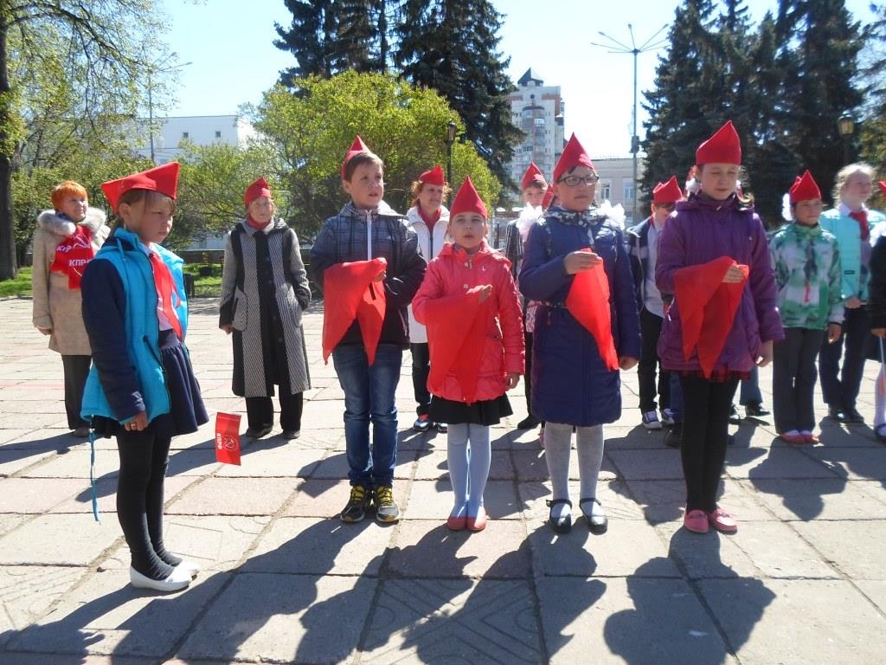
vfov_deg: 54.9
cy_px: 332
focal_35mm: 25
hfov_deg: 69.4
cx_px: 443
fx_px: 640
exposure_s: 1/750
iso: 80
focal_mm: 4.5
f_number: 2.5
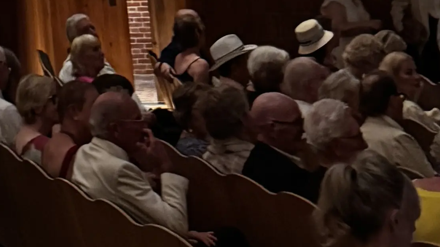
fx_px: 1575
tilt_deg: +15.0
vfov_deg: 7.6
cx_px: -206
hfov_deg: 14.8
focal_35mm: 135
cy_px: -542
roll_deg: +2.6
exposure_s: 1/50
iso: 640
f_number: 1.78
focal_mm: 6.76
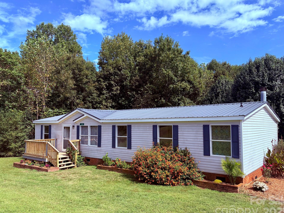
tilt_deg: +3.5
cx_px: 147
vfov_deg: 49.7
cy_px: 109
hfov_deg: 63.4
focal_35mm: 28
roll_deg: +0.6
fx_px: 230
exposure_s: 1/3333
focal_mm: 5.96
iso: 50
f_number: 1.6
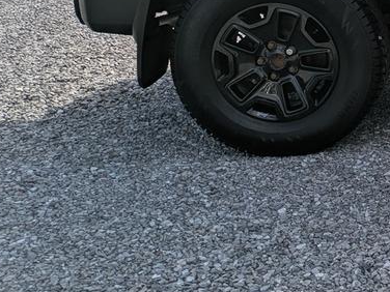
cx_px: 648
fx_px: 958
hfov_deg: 19.0
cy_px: -48
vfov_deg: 16.7
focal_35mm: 85
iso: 46
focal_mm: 5.43
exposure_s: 1/3226
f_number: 1.89
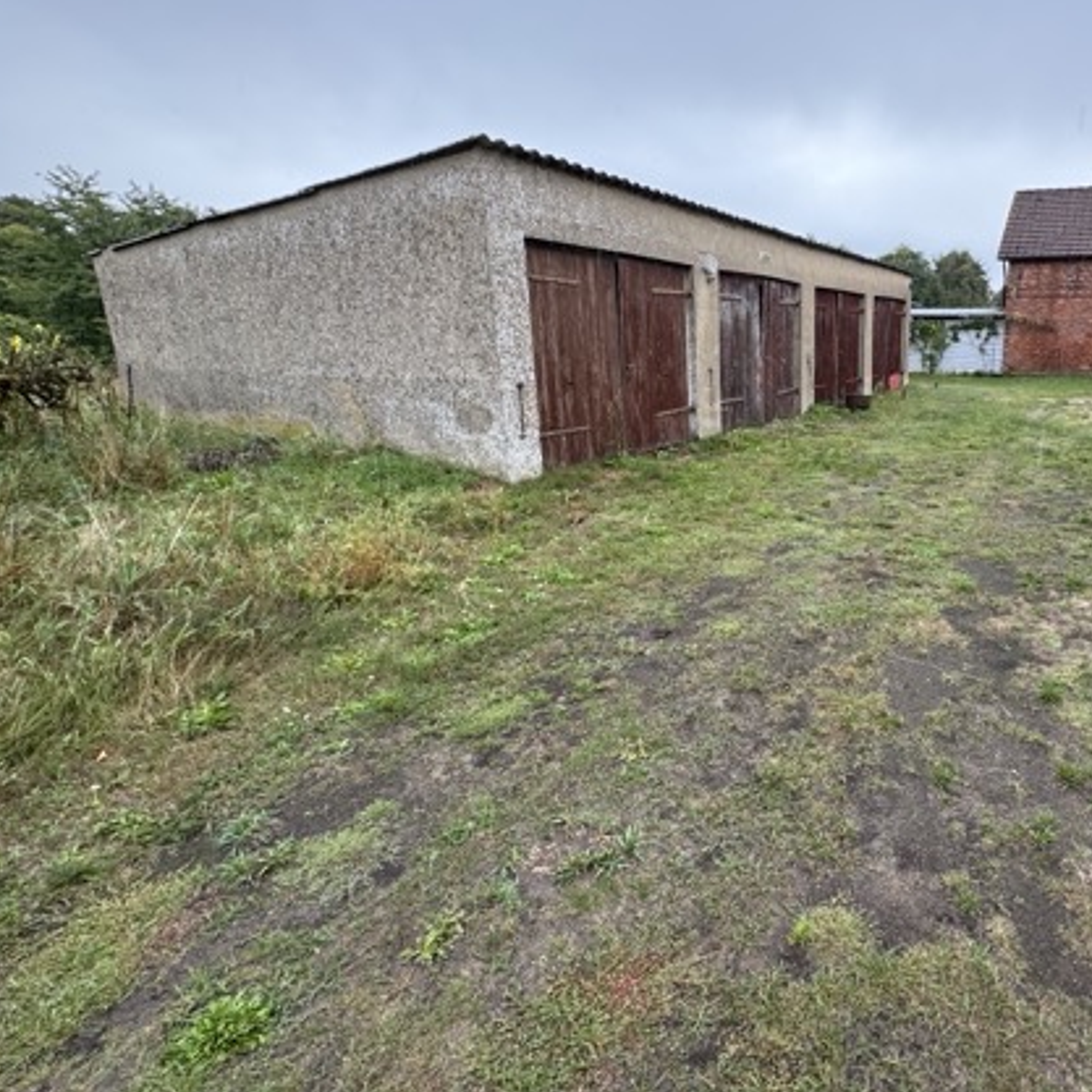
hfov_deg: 72.5
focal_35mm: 19
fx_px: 678
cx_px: 814
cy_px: 482
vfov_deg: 77.4
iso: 40
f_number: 2.2
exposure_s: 1/184
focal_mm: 2.22
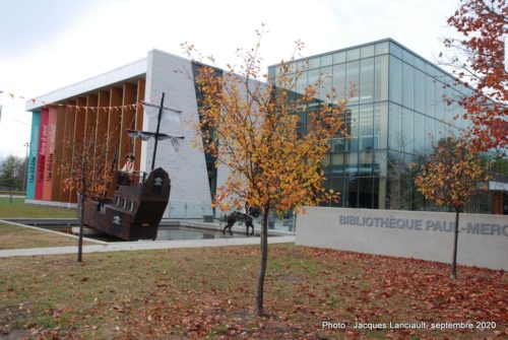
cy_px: 170
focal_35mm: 33
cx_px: 254
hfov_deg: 57.2
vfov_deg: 40.1
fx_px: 466
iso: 100
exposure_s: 1/30
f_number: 14
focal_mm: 22
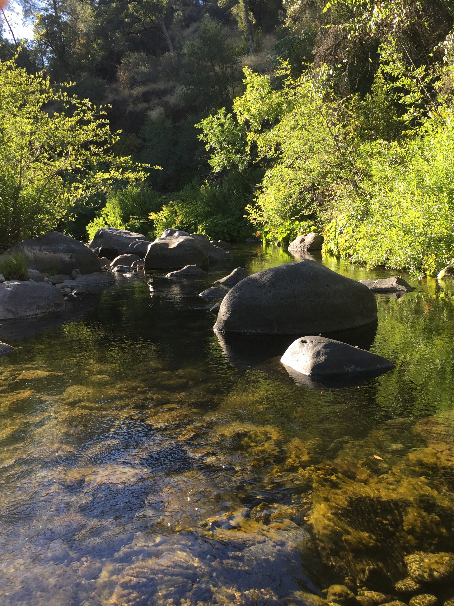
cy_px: 303
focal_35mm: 29
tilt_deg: -6.0
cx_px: 227
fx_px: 507
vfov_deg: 61.7
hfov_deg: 48.2
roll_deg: +2.8
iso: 32
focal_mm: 4.15
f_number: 2.2
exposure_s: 1/280
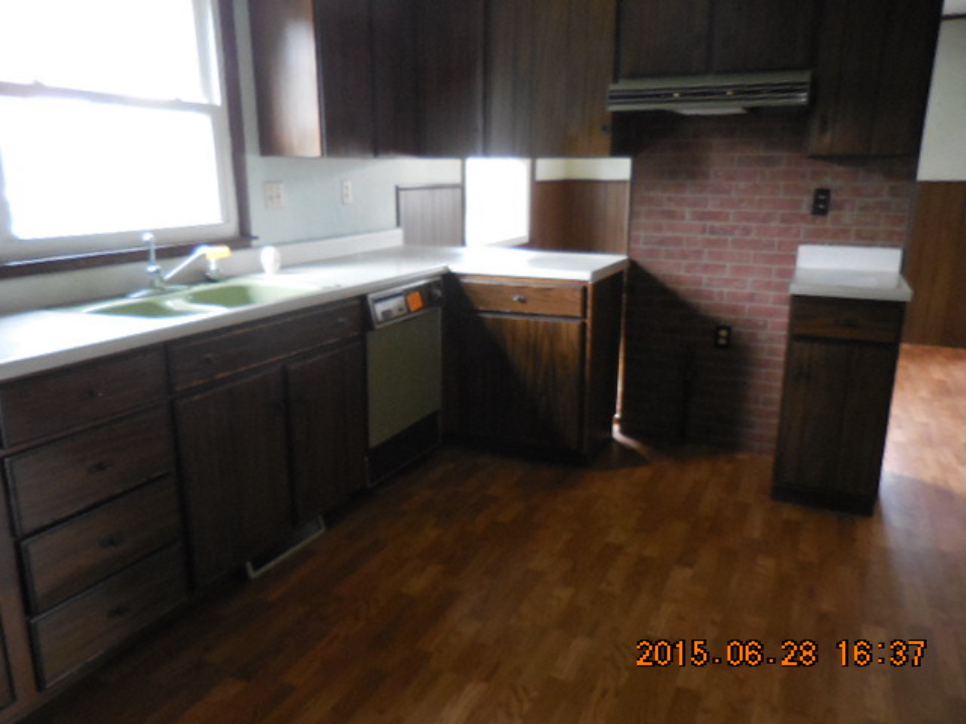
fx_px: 698
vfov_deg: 54.9
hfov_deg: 69.4
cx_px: 483
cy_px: 362
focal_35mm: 25
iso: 560
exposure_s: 1/15
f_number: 3.3
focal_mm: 4.5
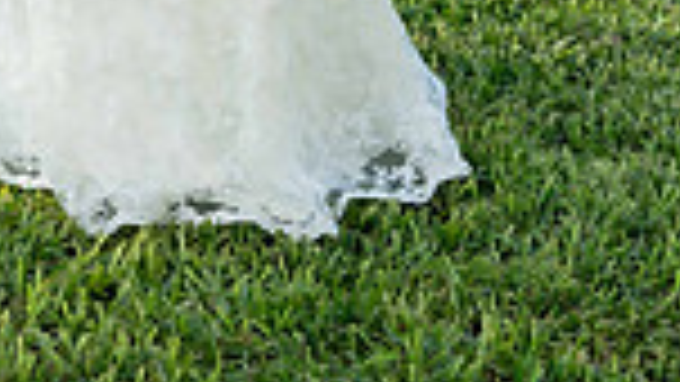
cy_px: -427
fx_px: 2705
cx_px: 171
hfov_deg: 14.3
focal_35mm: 150
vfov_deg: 7.7
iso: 500
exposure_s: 1/500
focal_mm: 48
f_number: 4
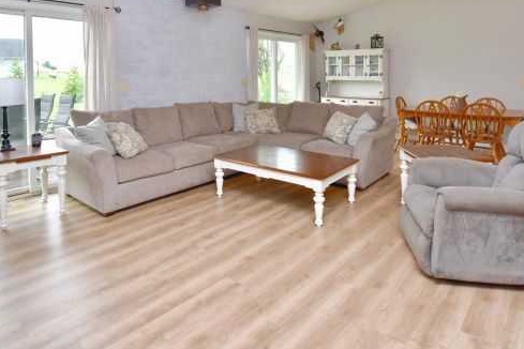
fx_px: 335
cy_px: 85
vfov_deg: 52.5
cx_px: 249
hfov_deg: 76.0
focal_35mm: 23
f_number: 5.6
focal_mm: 10
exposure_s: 1/125
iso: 400
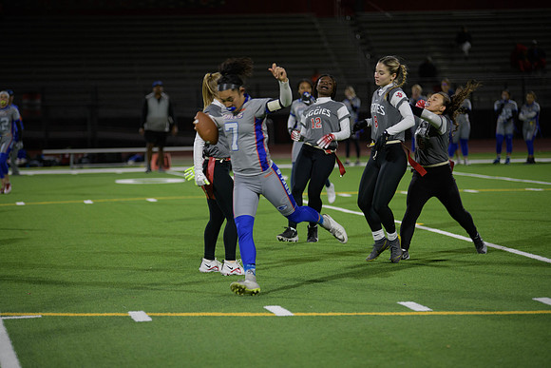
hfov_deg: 14.2
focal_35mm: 145
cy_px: 184
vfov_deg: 9.5
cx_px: 276
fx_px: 2220
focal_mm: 145
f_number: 2.8
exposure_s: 1/200
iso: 640
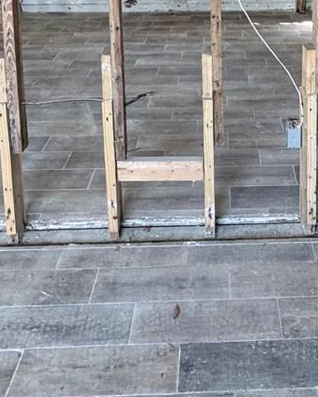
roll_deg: -0.4
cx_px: 233
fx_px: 576
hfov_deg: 30.4
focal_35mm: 49
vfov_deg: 33.0
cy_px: -47
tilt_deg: -8.7
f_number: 2.2
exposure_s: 1/99
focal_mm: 2.22
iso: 200
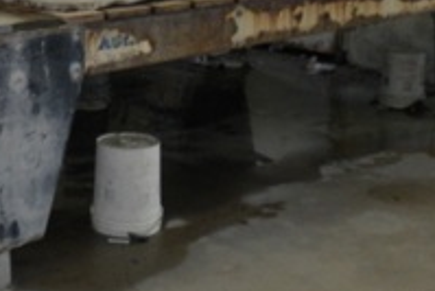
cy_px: -61
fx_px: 992
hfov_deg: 24.4
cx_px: 94
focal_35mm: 82
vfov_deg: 16.0
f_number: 3.1
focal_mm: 6.3
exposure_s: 1/63
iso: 287
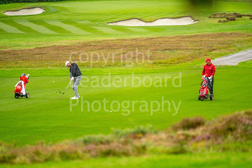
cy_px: 84
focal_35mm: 300
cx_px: 126
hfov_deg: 6.9
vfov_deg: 4.6
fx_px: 2100
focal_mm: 300
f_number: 4
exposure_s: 1/1600
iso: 800
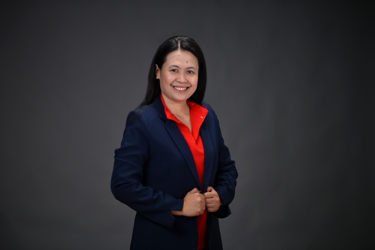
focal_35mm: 85
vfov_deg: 16.1
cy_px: 125
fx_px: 886
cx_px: 188
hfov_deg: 23.9
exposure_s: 1/125
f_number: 1.8
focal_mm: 85
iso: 100
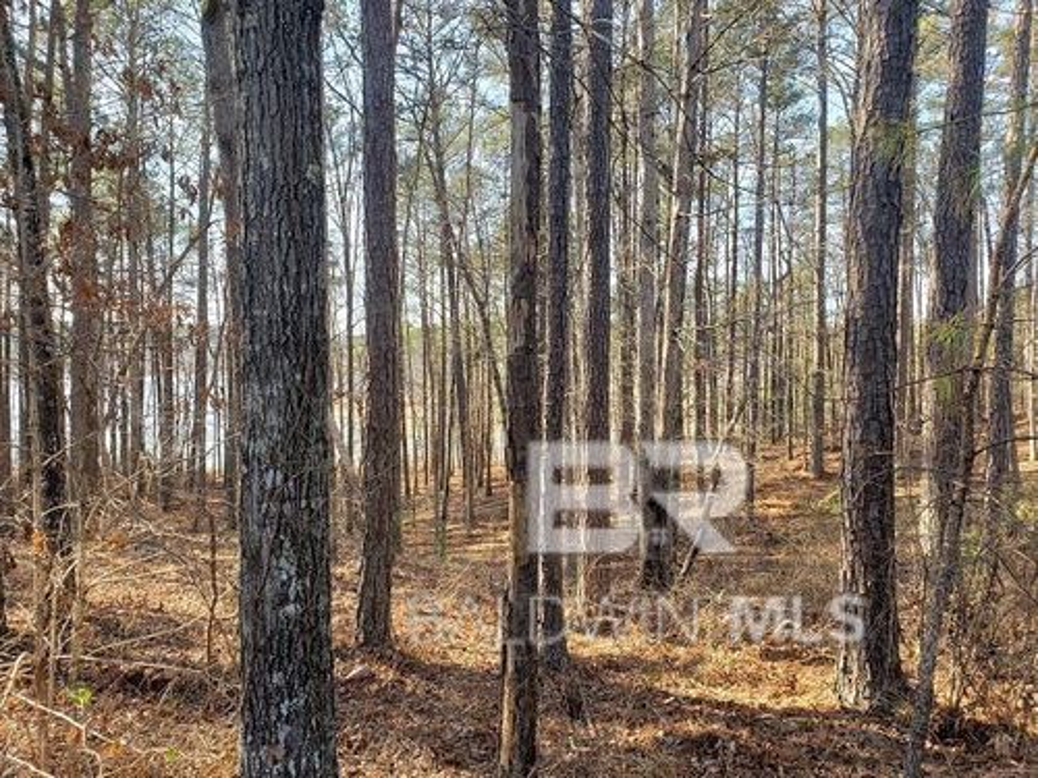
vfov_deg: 53.1
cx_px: 519
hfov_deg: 67.3
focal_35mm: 26
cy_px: 389
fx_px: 780
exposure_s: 1/187
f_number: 2.4
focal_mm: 4.3
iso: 50
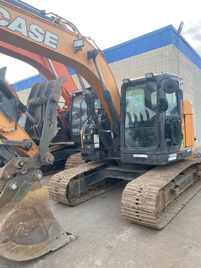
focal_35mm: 26
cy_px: 134
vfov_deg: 67.3
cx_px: 100
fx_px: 201
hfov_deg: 53.1
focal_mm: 4.25
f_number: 1.8
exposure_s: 1/122
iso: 32
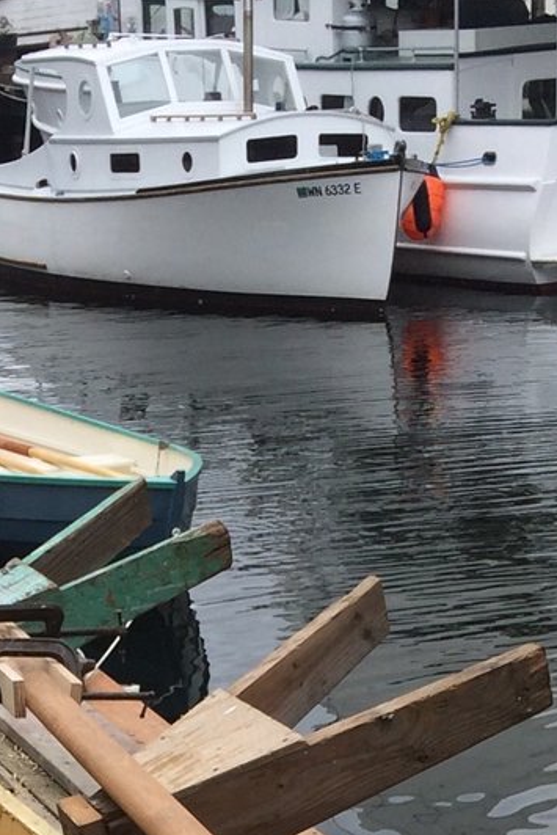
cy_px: 1130
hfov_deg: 13.4
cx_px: 177
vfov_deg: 18.4
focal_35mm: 102
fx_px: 2366
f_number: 2.2
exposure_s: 1/746
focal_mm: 4.15
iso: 32
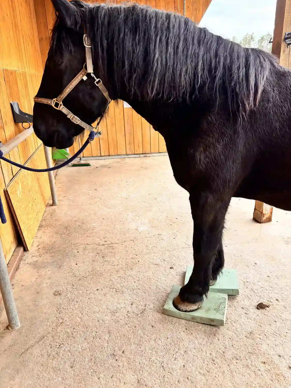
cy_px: 194
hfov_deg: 53.1
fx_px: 291
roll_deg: +1.3
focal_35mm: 26
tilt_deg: -21.4
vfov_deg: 67.3
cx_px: 146
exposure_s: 1/121
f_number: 1.6
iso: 50
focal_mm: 5.96
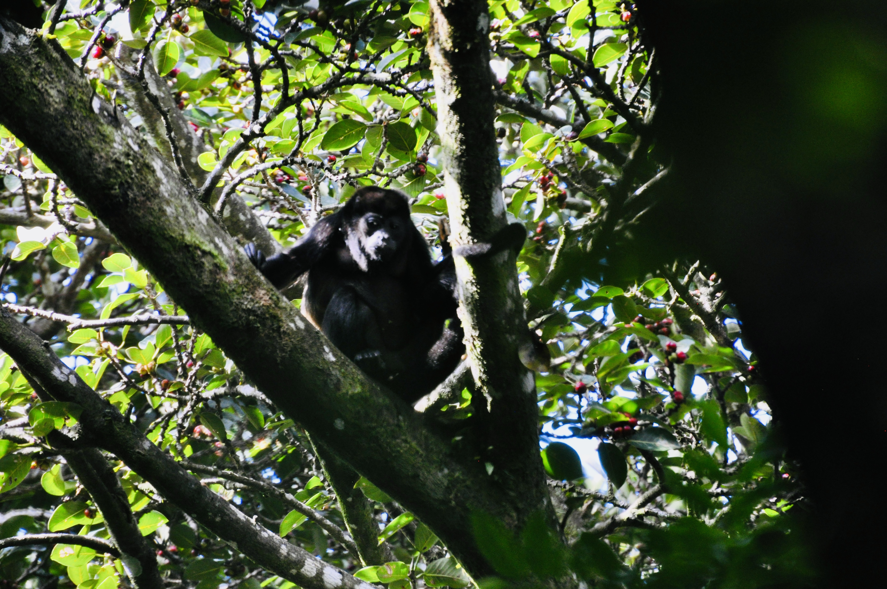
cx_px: 444
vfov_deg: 3.0
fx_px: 11074
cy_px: 294
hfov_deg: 4.6
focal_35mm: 450
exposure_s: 1/125
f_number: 5.6
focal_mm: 300
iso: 900
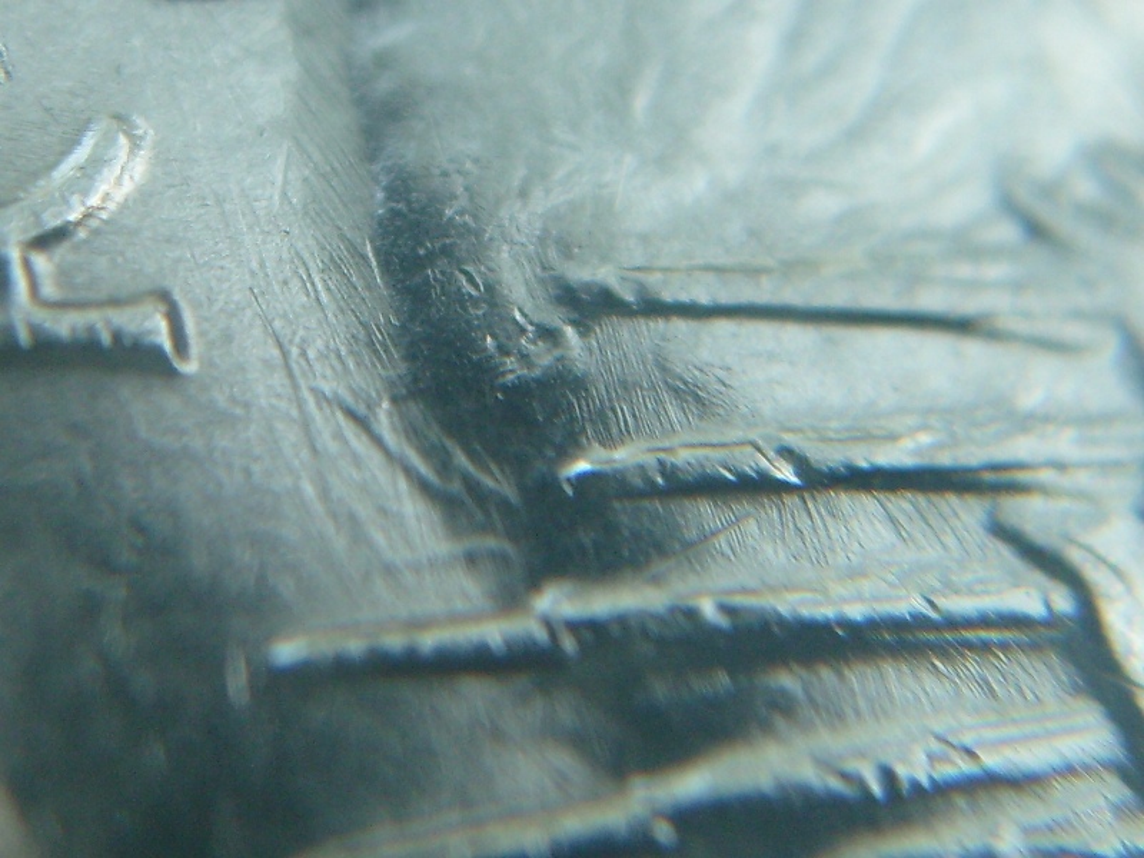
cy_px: 429
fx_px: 1157
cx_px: 572
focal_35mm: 35
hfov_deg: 52.6
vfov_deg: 40.7
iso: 80
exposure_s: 1/90
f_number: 2.8
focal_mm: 5.8
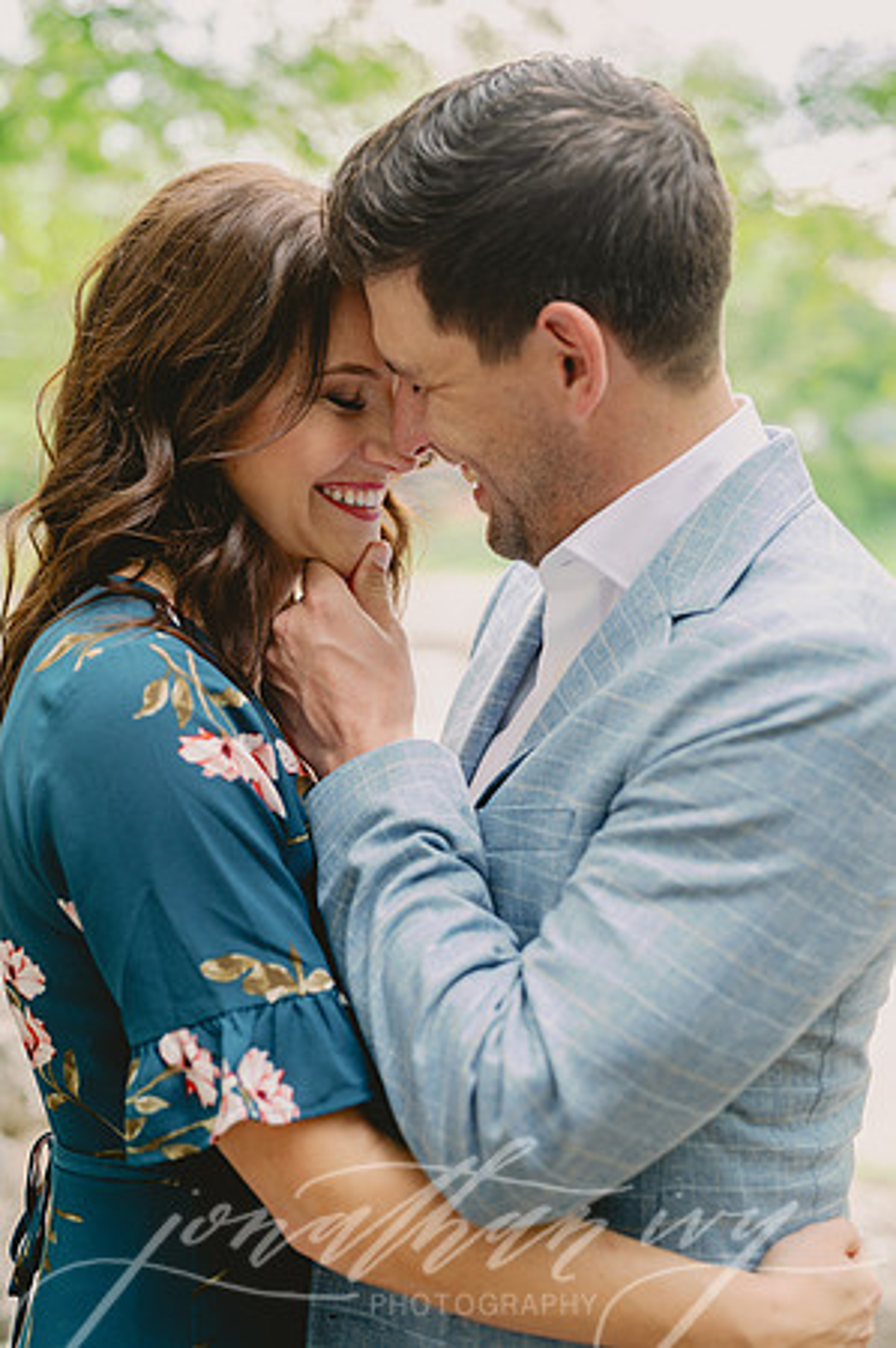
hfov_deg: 26.9
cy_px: 674
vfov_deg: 39.6
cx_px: 448
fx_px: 1871
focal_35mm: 50
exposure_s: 1/250
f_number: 2.8
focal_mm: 50
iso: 200
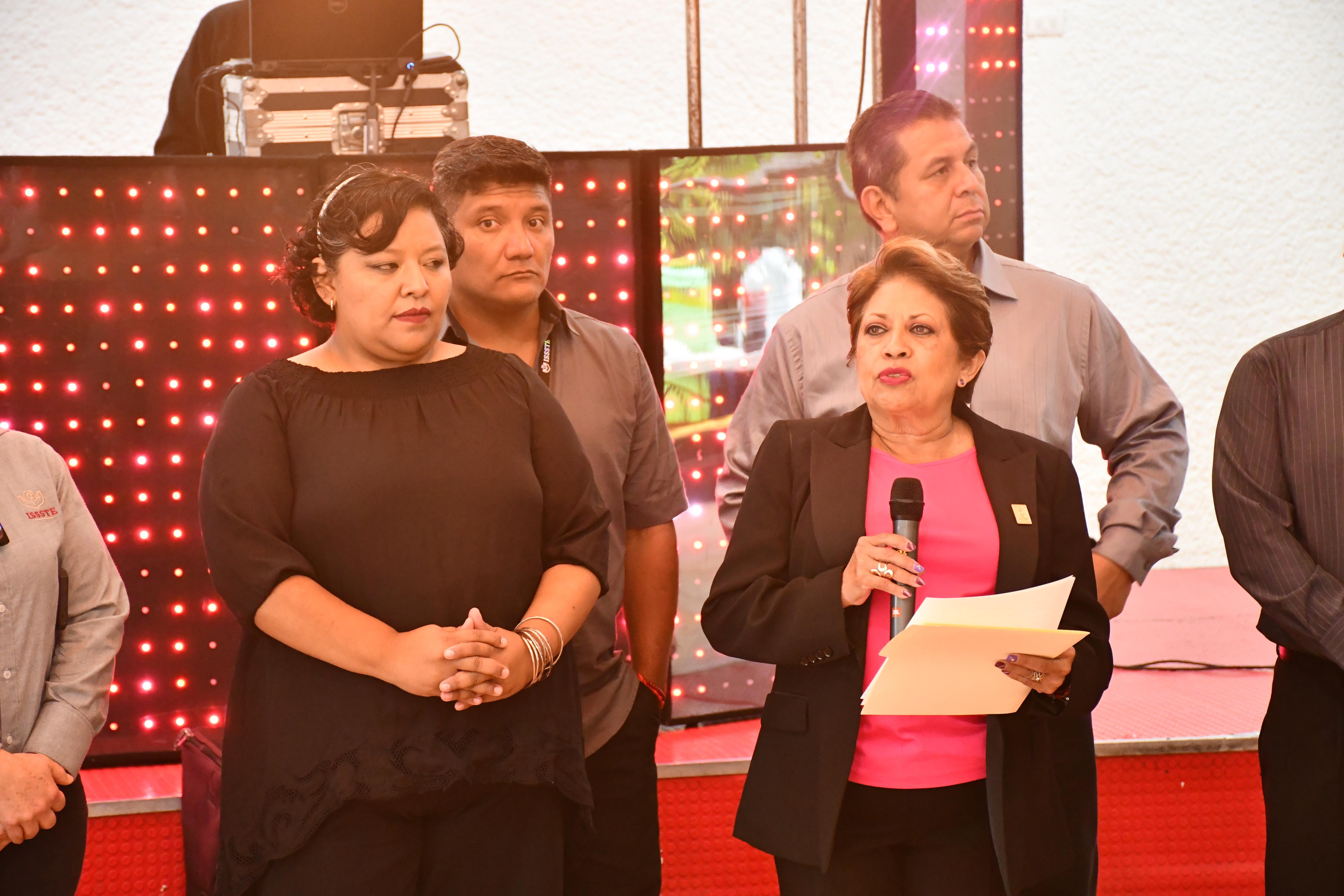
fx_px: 3920
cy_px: 448
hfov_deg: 19.5
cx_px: 672
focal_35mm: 105
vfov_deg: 13.0
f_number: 5
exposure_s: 1/60
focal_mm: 70
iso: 3600
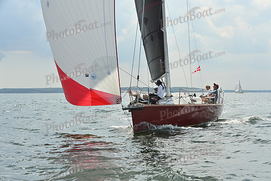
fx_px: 527
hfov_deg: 28.8
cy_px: 90
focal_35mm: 70
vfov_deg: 19.5
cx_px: 136
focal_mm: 70
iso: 320
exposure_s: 1/1600
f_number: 8
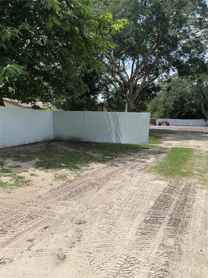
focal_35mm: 29
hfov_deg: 48.2
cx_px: 104
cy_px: 139
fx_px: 232
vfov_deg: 61.7
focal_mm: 3
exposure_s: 1/2058
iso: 16
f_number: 1.8
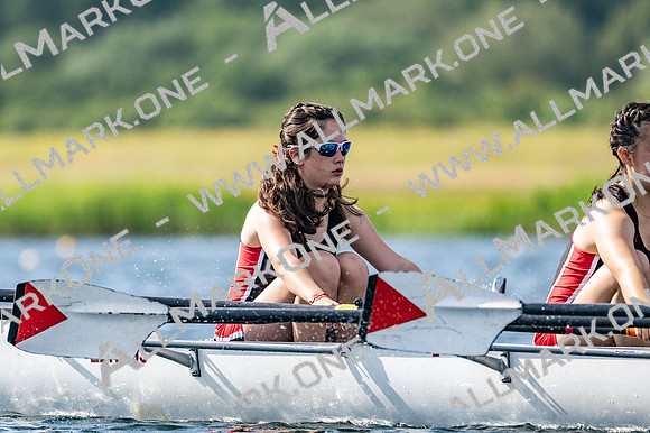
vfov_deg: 2.3
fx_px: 10827
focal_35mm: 600
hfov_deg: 3.4
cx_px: 325
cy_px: 216
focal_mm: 400
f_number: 4.5
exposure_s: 1/2500
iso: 280
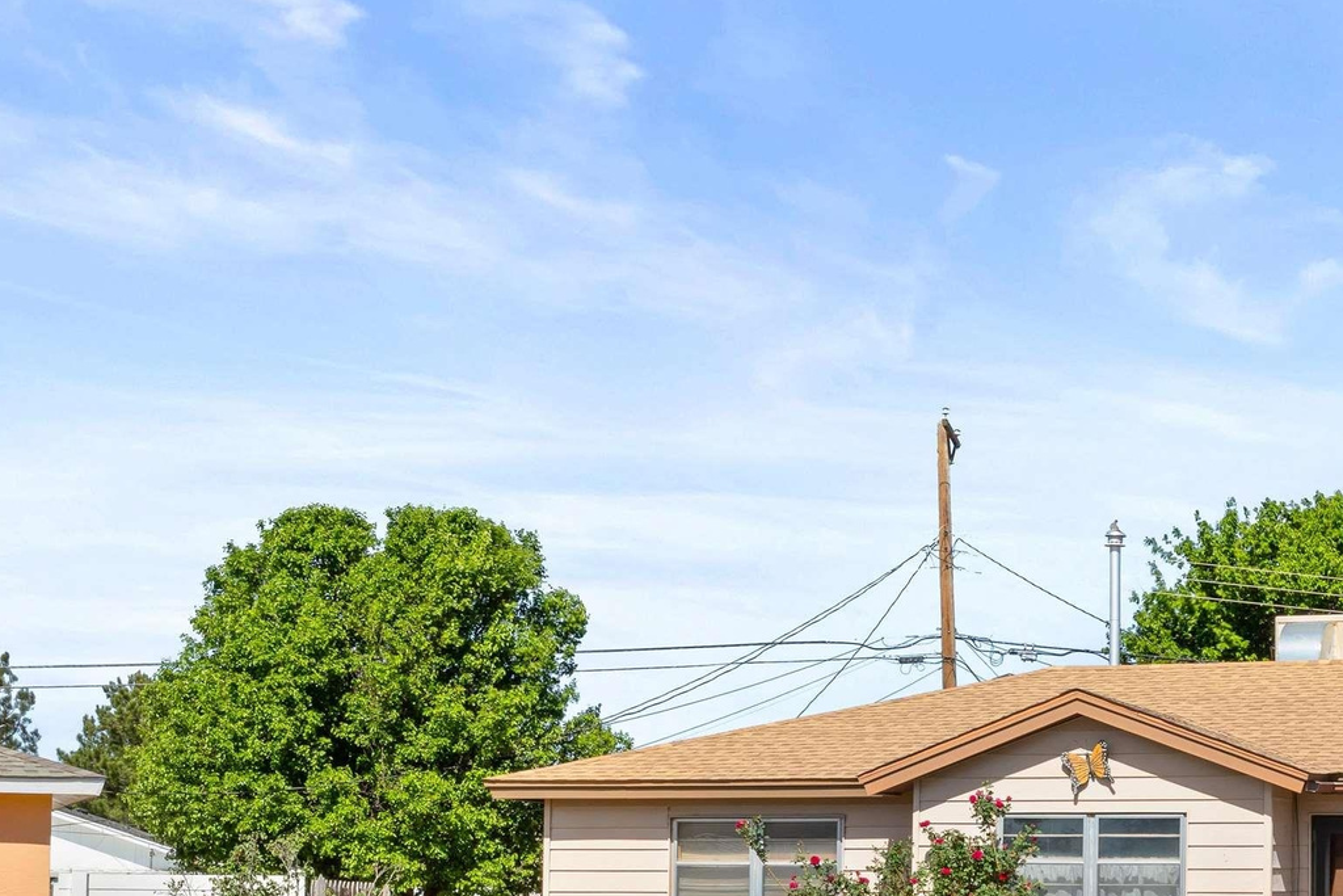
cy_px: 781
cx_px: 1224
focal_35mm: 79
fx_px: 2932
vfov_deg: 17.2
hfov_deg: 25.0
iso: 80
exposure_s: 1/40
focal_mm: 39.3
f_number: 18
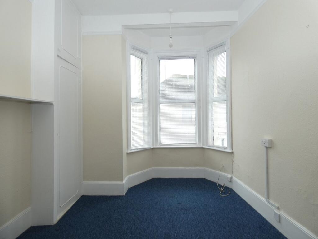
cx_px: 159
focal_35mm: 20
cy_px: 120
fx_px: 184
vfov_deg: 66.0
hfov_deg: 81.7
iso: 80
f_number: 2.8
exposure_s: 1/40
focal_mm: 3.6
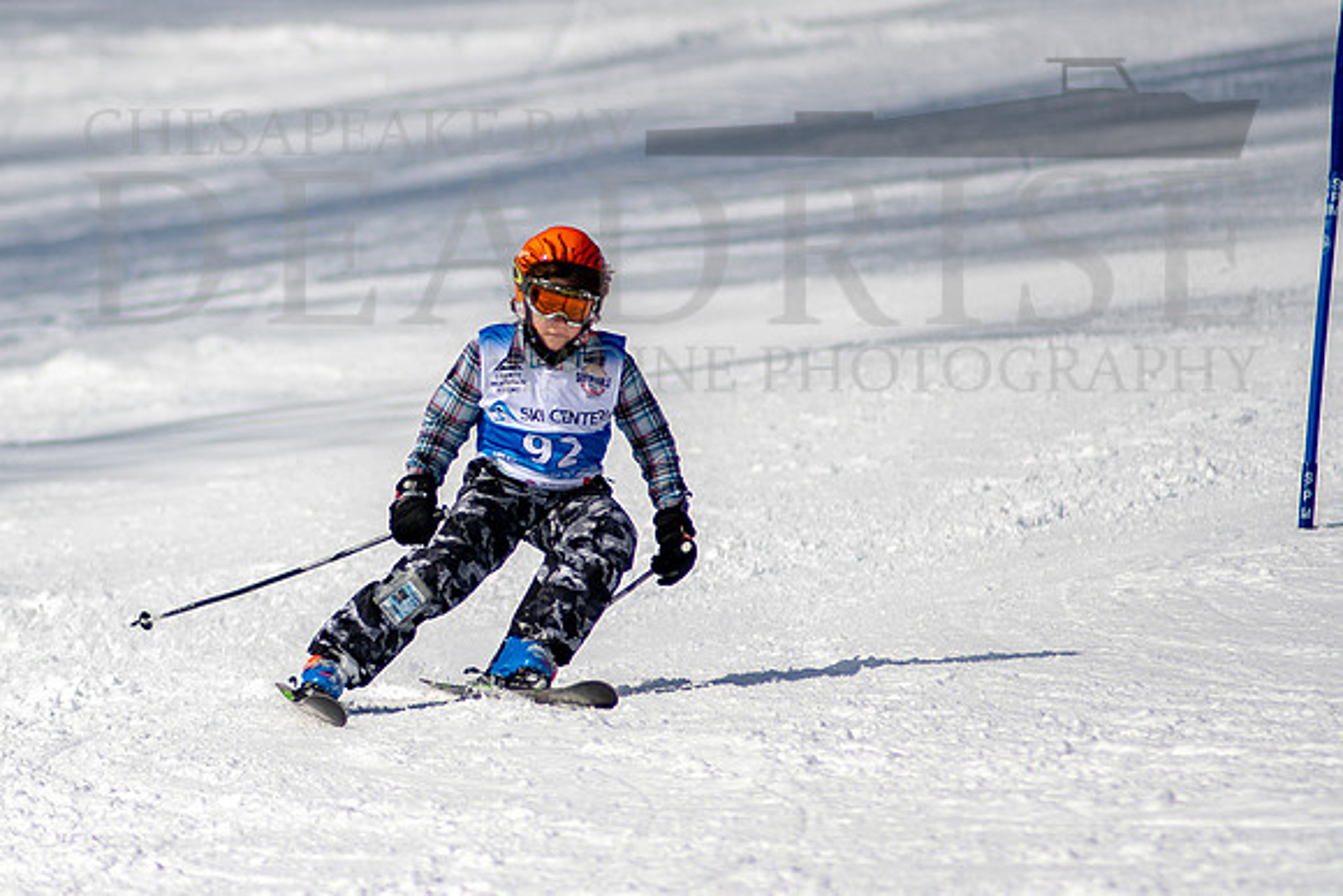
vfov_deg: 1.9
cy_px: 448
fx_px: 27538
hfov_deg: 2.8
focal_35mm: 738
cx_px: 242
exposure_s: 1/6400
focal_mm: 300
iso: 100
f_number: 2.8
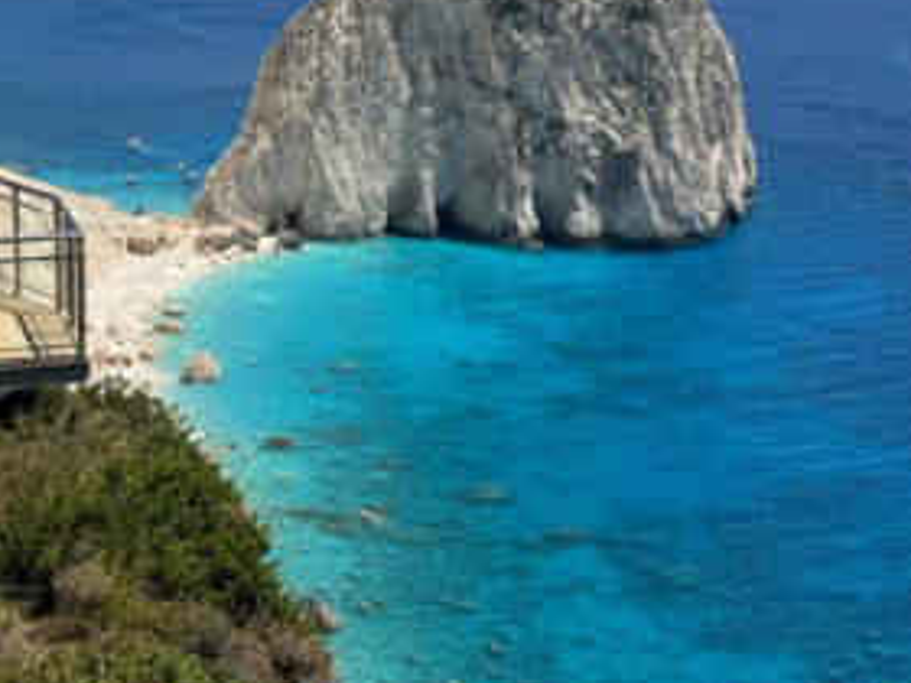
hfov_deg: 19.1
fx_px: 2711
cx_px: 400
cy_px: 7
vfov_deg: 14.2
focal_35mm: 103
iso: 64
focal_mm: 6.8
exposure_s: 1/5848
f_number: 1.8
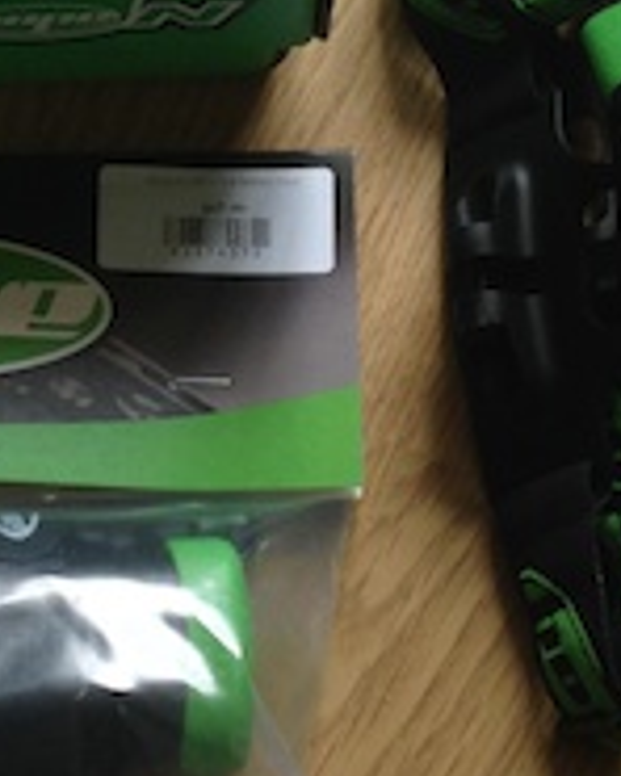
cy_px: 365
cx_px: 59
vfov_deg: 13.9
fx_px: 3193
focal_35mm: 139
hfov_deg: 11.0
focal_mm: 4.12
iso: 50
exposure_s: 1/24
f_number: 2.4
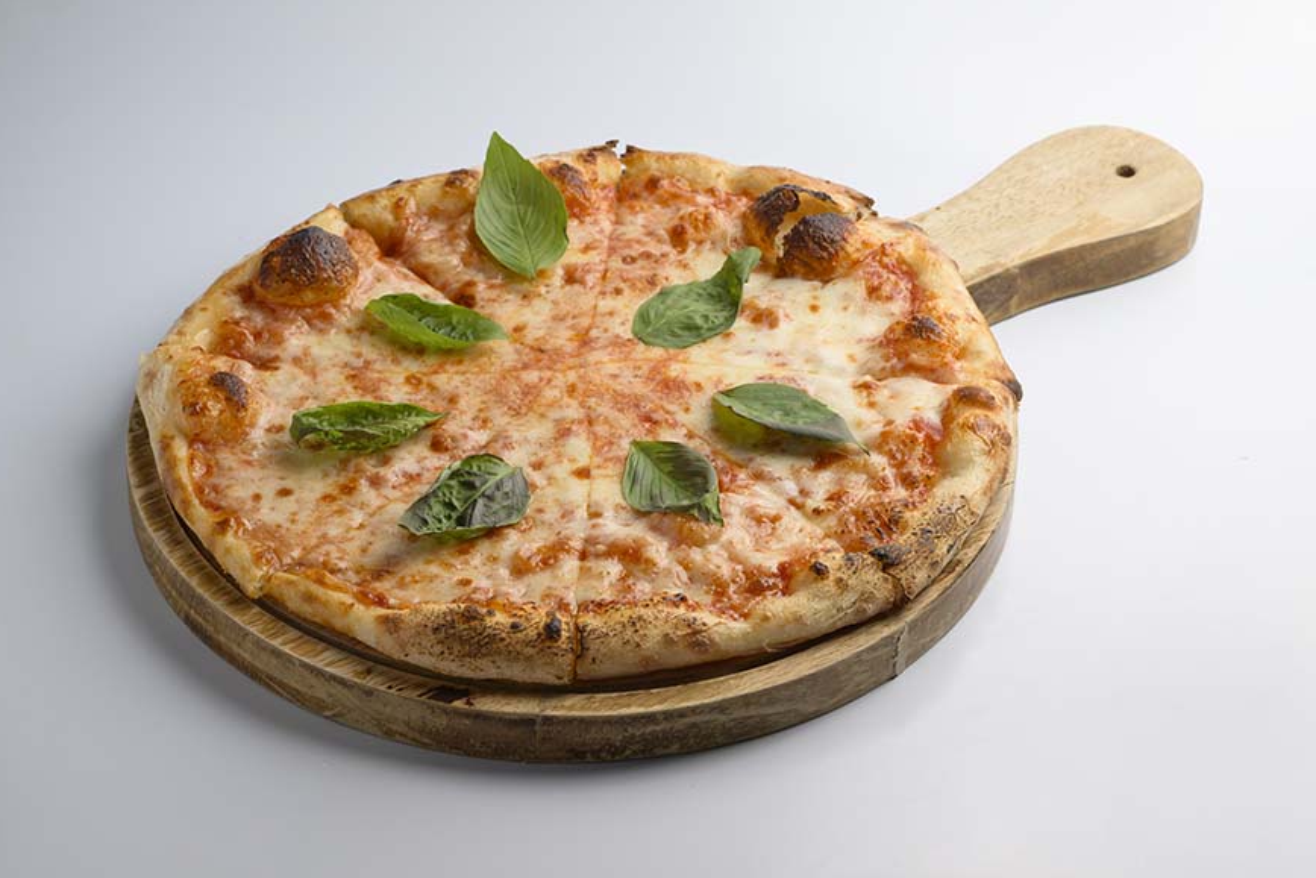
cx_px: 663
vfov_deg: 14.6
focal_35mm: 94
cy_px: 455
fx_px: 3437
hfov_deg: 21.7
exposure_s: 1/200
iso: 80
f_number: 8.5
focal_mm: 85
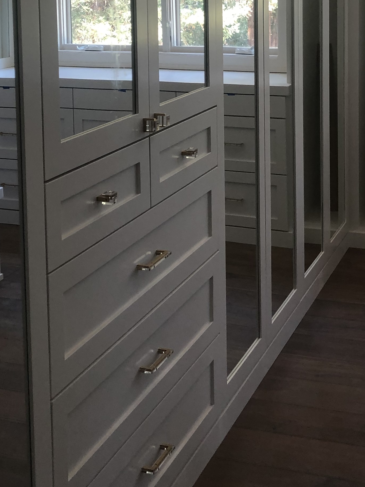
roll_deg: +1.2
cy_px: 63
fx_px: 872
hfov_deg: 23.6
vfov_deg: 30.1
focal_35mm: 62
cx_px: 236
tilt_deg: -6.5
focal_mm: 4
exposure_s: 1/40
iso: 25
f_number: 1.8
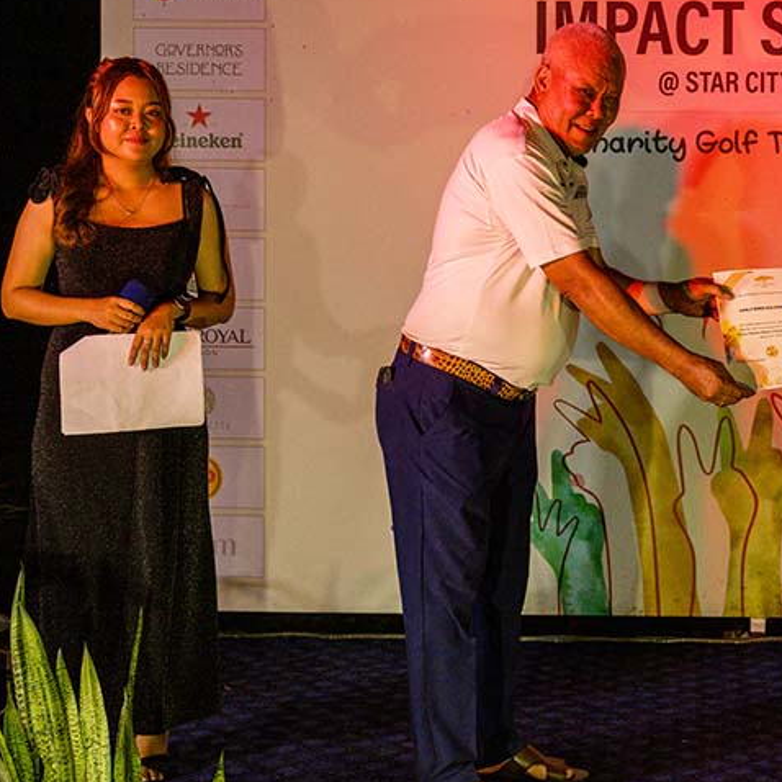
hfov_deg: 28.3
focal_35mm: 58
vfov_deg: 29.5
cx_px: 721
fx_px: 1482
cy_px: 342
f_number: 4.5
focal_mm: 34
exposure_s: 1/250
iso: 3200
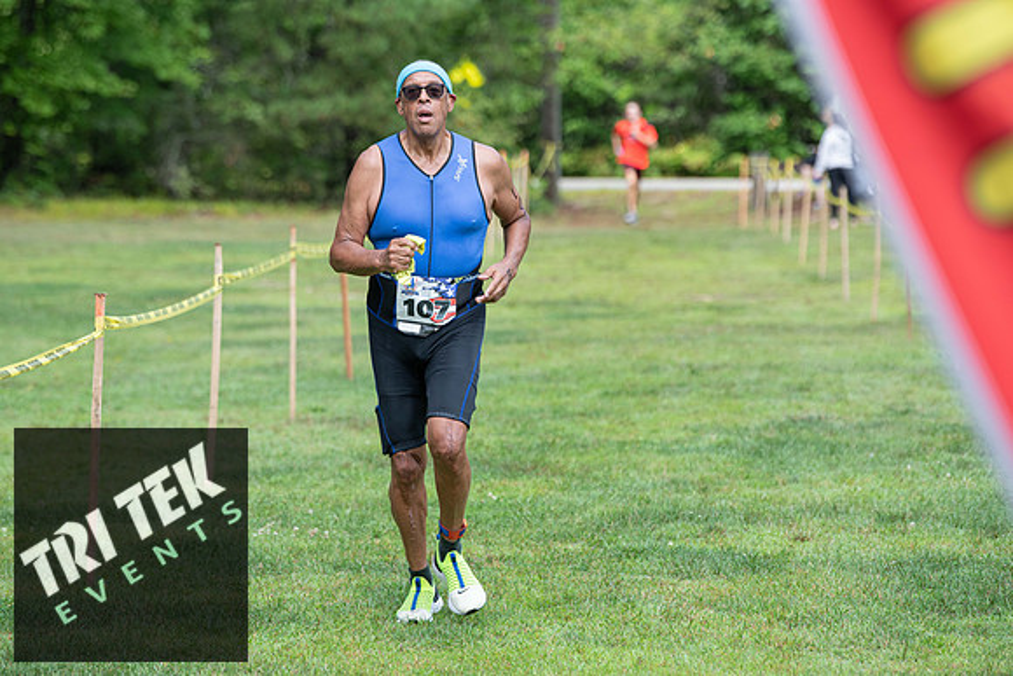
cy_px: 338
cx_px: 506
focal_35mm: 185
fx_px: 5207
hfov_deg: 11.1
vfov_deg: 7.4
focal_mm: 185
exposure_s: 1/640
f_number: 4.5
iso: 320
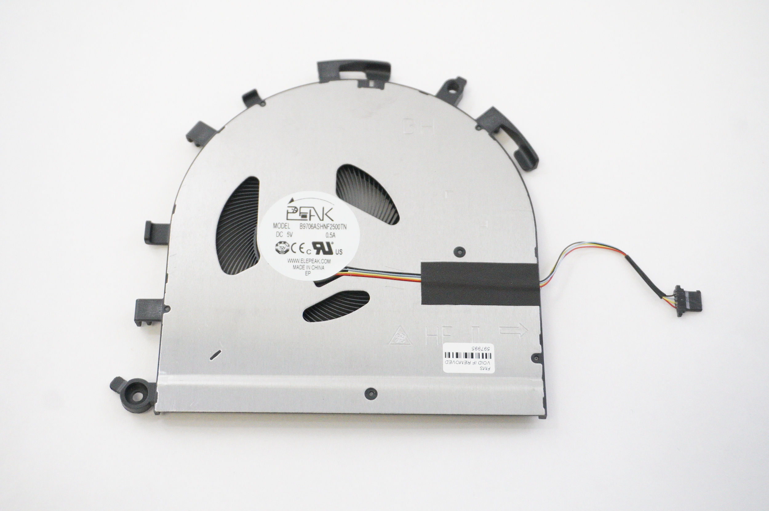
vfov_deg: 24.4
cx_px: 384
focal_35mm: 56
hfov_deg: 36.0
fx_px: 1184
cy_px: 256
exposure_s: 1/320
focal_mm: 37
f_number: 5.6
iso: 6400
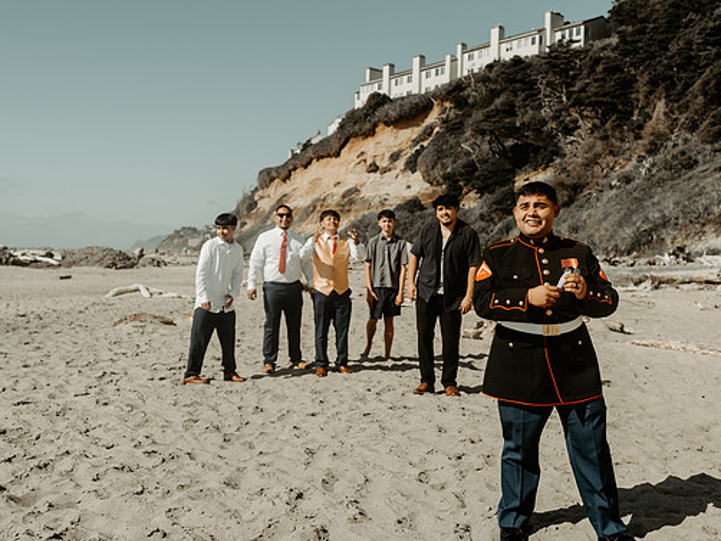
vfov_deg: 36.8
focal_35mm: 39
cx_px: 379
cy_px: 268
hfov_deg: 47.8
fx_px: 813
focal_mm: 35
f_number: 4
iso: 100
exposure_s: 1/3200
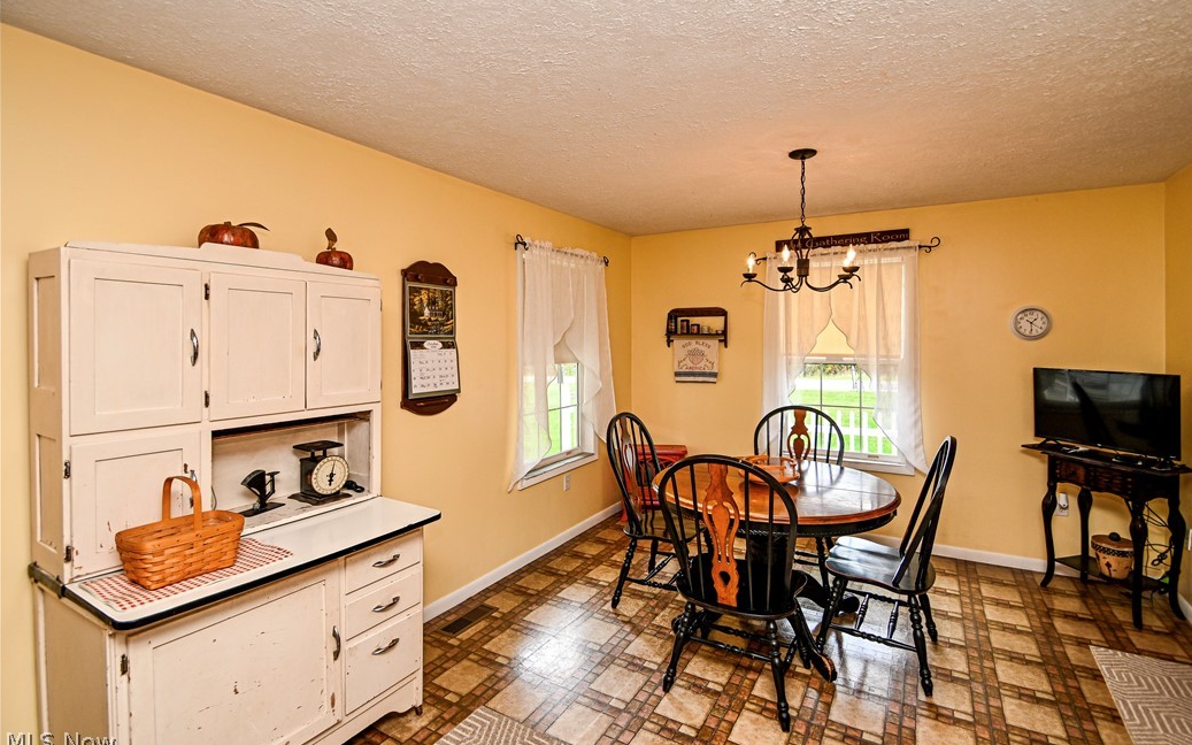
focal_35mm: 16
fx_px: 520
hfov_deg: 97.8
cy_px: 344
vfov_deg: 71.1
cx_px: 623
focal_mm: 10
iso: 100
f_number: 4.5
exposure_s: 1/80
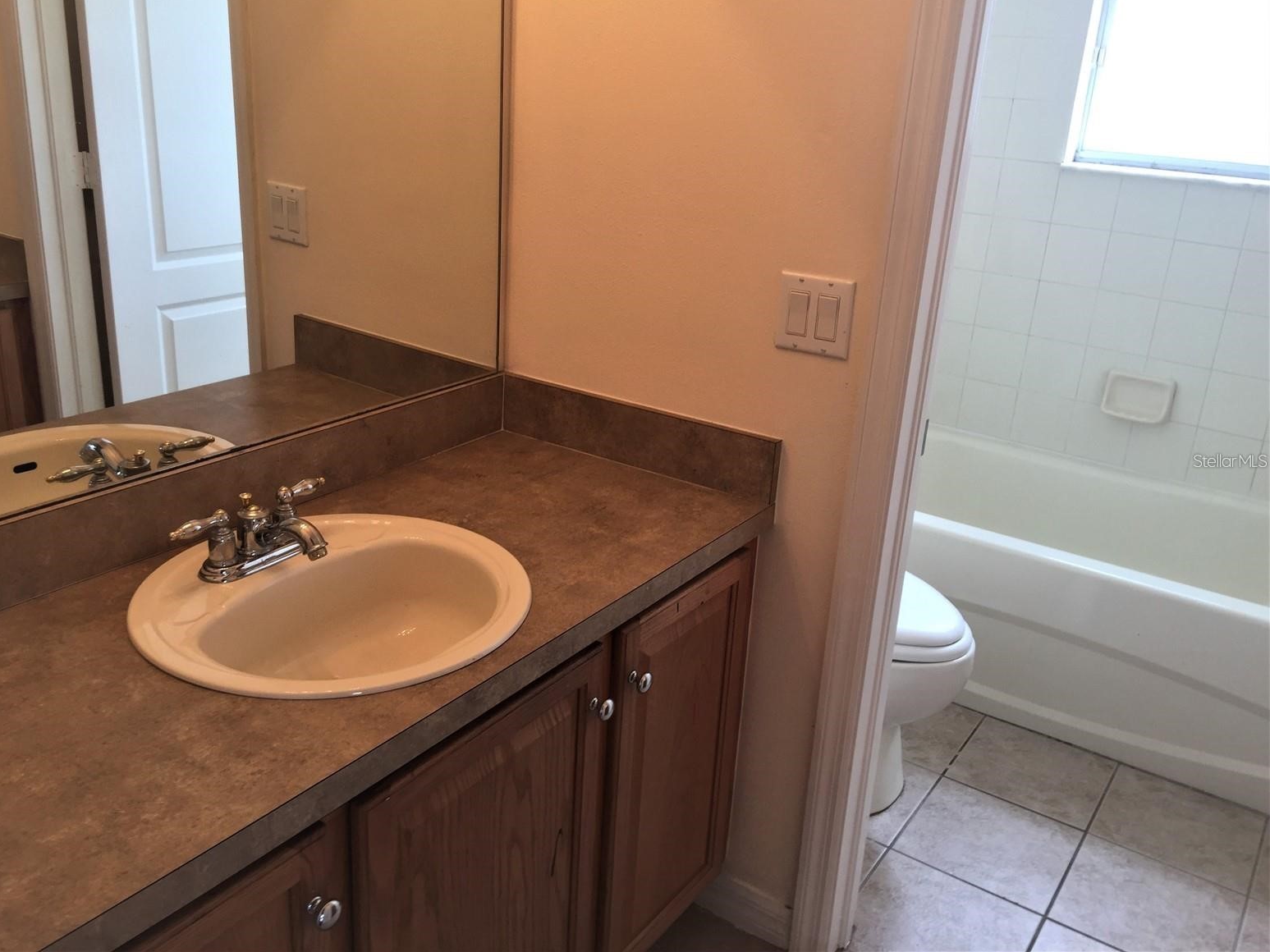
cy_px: 460
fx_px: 1101
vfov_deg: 46.8
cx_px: 614
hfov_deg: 60.0
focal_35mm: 30
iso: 32
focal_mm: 4.15
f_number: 2.2
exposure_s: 1/50
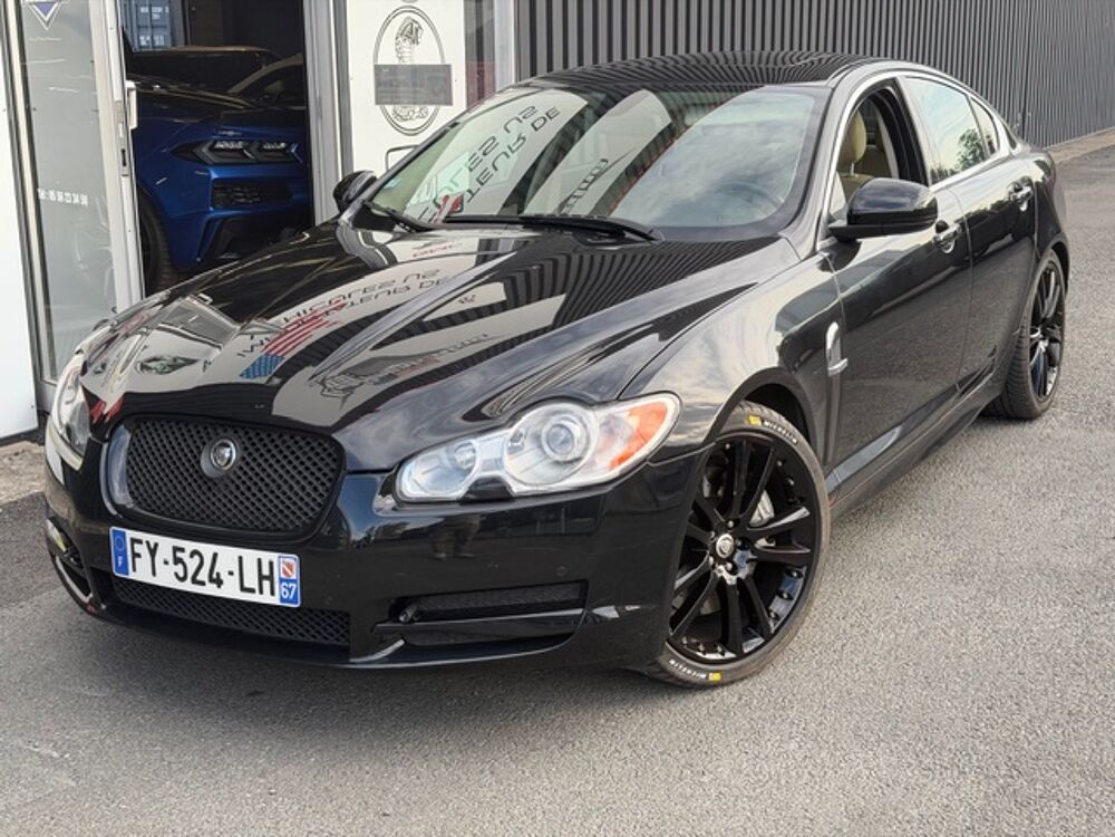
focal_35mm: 48
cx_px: 558
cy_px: 418
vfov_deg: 30.3
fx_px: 1546
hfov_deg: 39.7
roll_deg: +1.4
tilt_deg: -14.0
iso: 64
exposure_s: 1/407
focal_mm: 6.76
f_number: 1.78
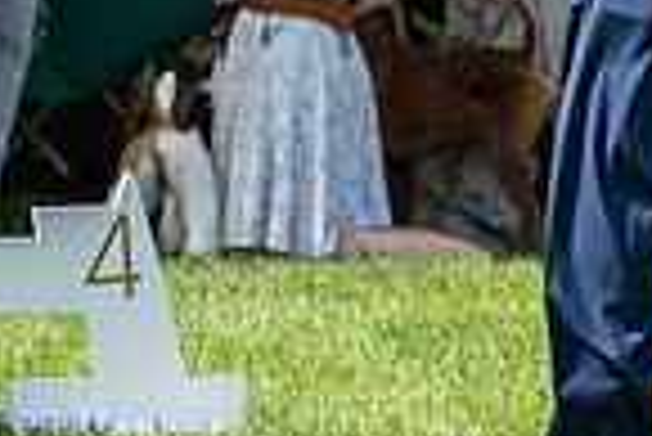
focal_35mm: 430
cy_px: 43
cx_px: 940
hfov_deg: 4.8
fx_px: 7795
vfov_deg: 3.2
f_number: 4
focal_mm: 99
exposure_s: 1/2000
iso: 800
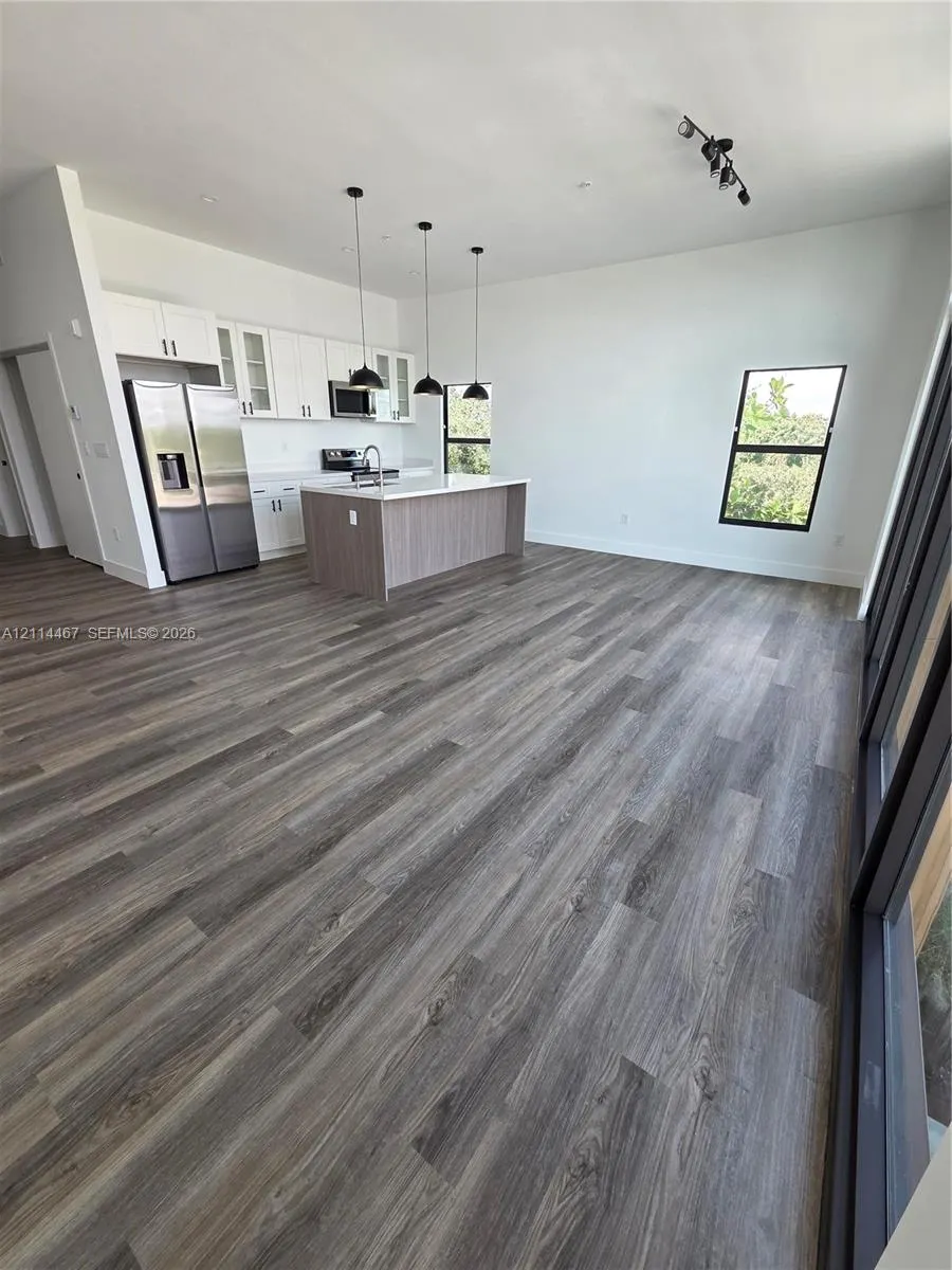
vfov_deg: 106.2
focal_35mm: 13
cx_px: 476
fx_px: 477
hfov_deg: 89.9
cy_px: 635
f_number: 2.2
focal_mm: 2.2
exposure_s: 1/120
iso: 64
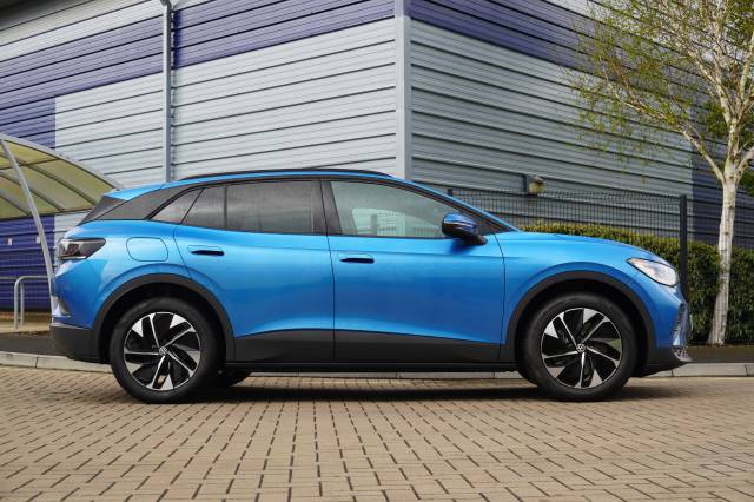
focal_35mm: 50
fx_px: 1036
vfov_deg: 27.2
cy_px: 251
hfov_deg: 40.0
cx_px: 377
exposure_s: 1/80
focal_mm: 33
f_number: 6.3
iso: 100
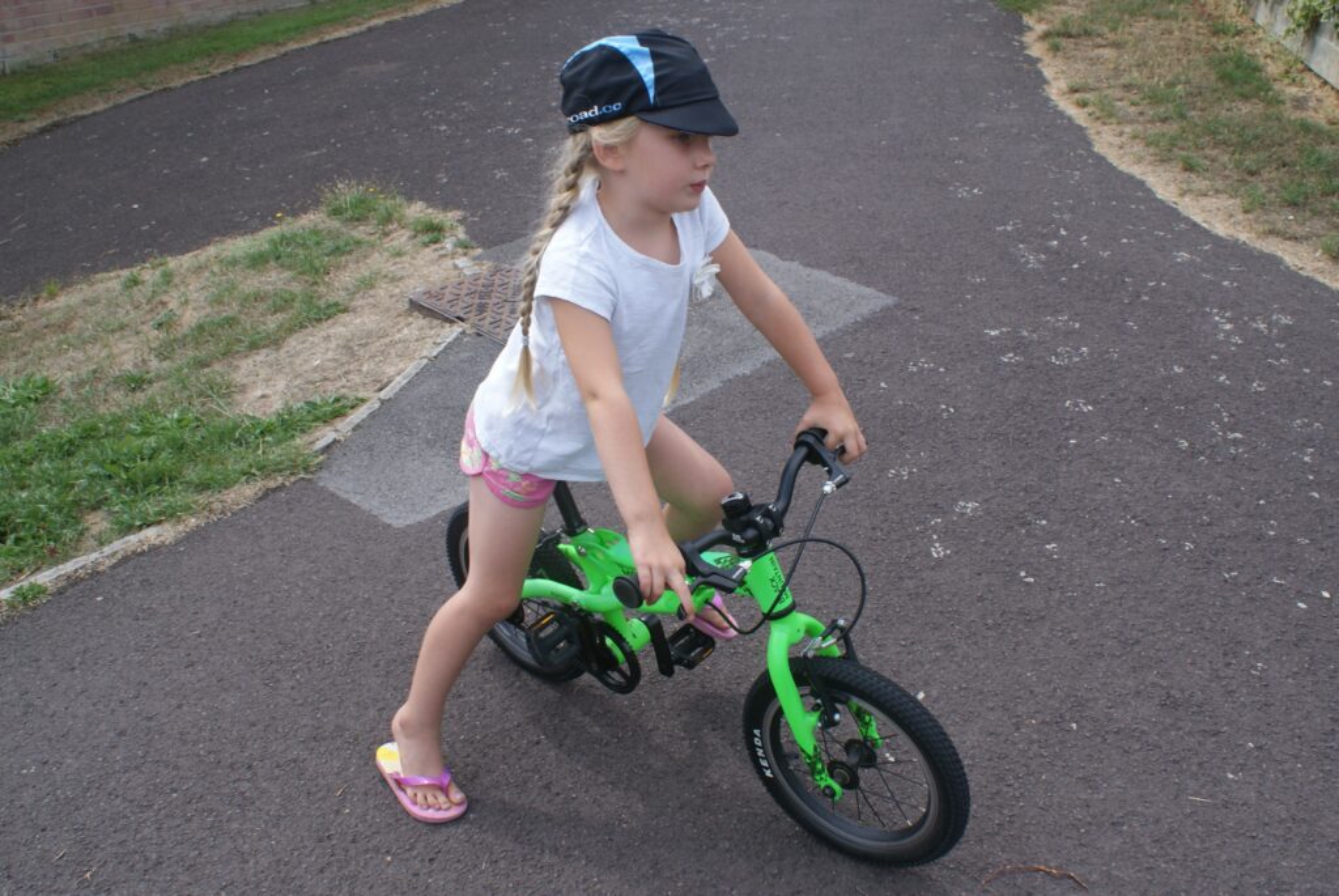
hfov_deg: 61.9
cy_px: 448
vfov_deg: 43.7
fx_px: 1117
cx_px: 670
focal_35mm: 30
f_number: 10
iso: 100
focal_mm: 20
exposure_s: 1/100
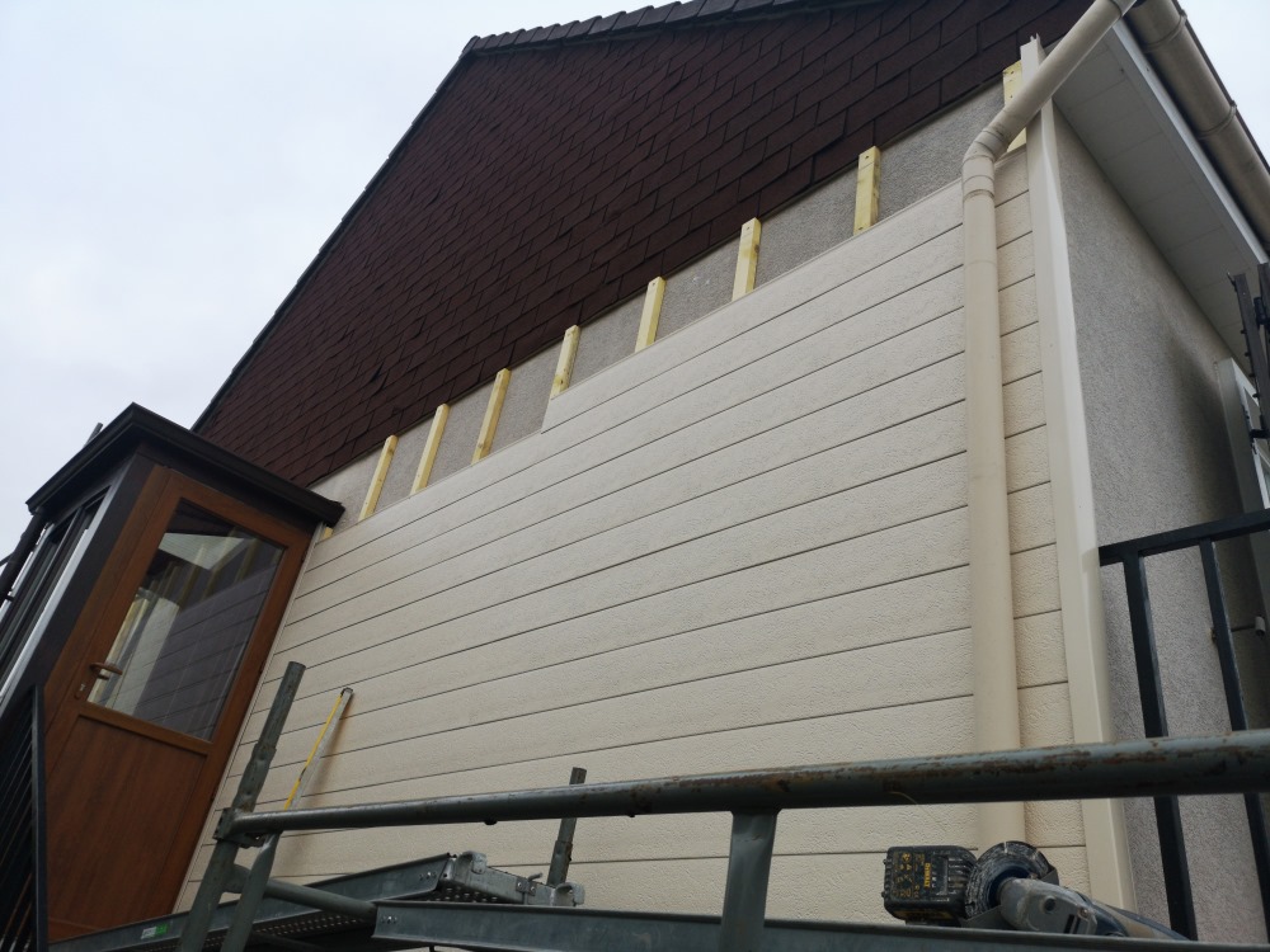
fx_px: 991
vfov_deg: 51.4
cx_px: 635
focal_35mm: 27
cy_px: 476
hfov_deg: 65.3
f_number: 1.8
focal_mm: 3.95
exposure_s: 1/235
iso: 50
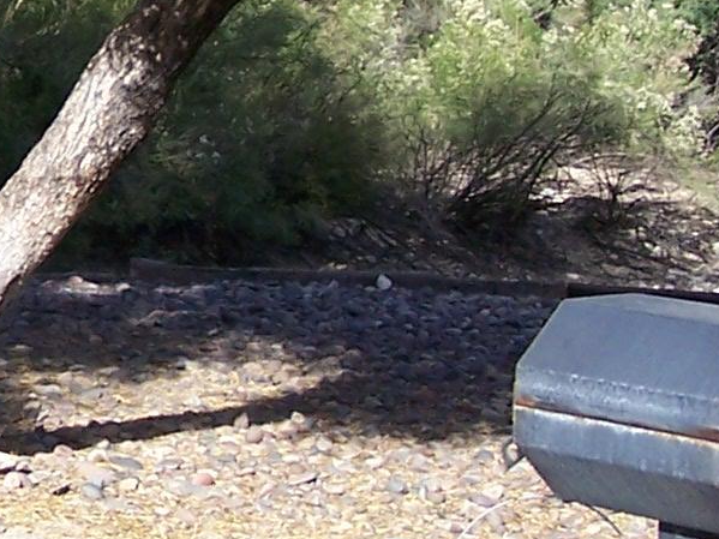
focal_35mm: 172
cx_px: -139
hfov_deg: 11.3
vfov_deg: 8.6
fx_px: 3572
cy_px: 55
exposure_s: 1/640
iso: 80
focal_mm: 6.7
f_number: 2.8
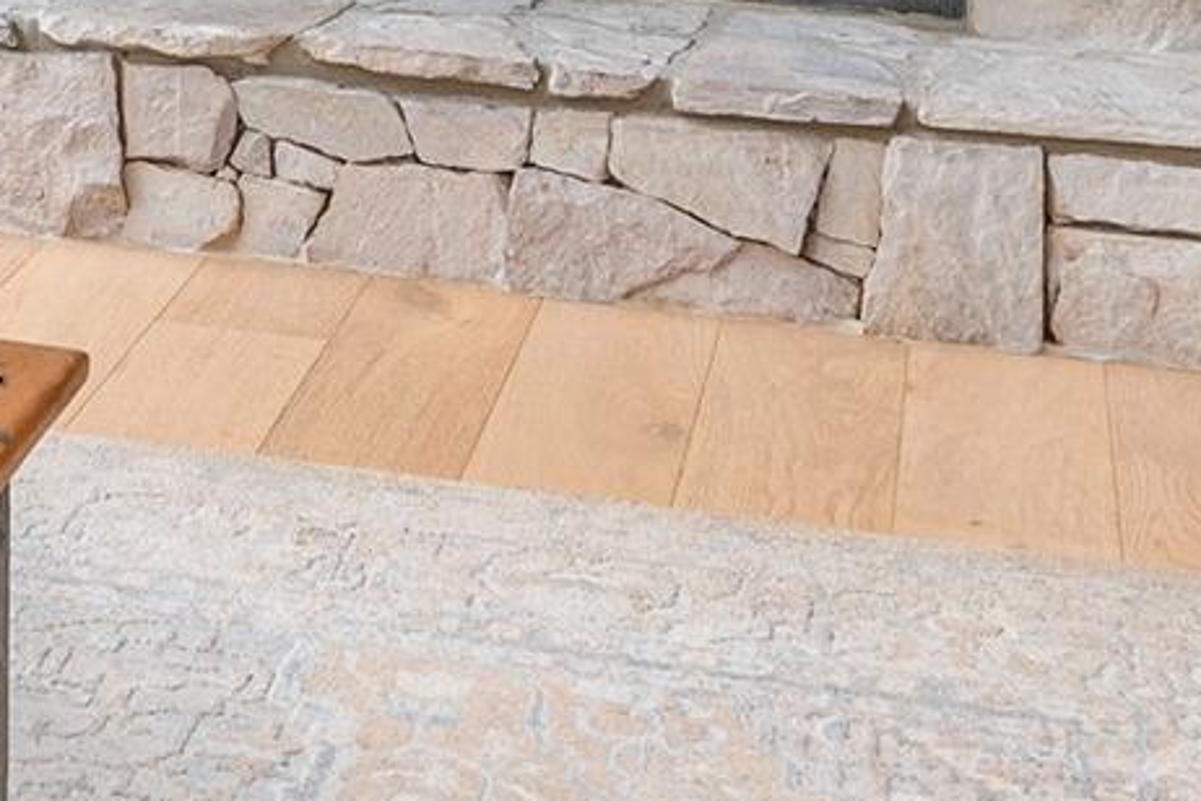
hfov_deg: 20.4
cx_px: -268
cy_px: -714
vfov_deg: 13.1
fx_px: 3102
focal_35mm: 93
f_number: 8
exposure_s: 1/100
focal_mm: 21
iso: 320
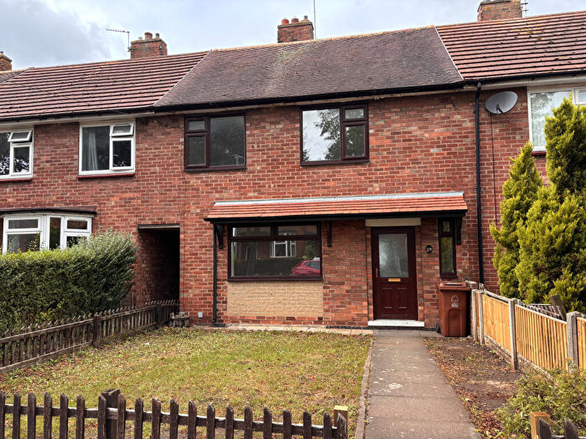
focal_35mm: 26
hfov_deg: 67.3
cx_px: 293
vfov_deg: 53.1
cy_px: 220
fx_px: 440
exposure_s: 1/581
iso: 50
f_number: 1.6
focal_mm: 5.96
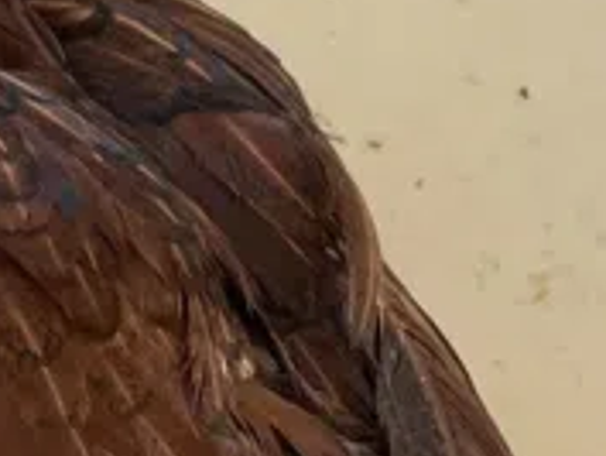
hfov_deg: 20.8
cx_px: 199
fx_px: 1647
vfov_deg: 15.7
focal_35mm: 94
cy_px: 223
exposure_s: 1/243
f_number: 1.6
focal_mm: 4.2
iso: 32
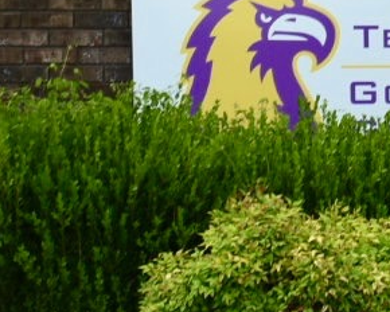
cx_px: 527
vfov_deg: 6.6
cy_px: 139
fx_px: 2724
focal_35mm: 236
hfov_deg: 8.1
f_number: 4.2
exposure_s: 1/100
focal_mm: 30
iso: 100
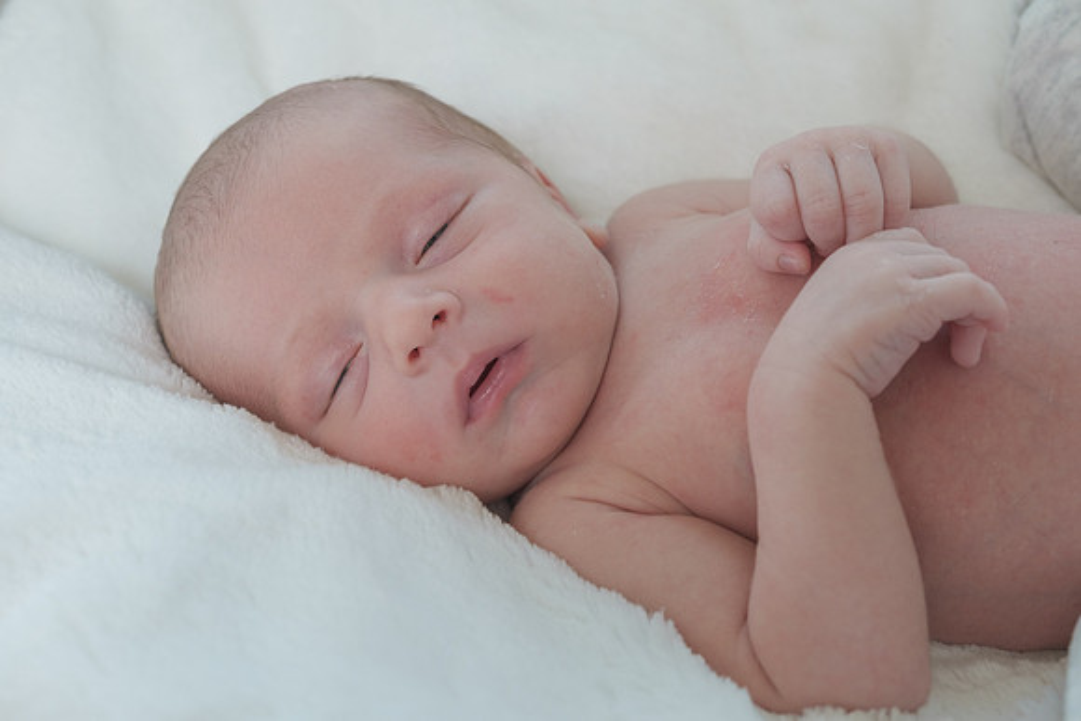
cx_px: 524
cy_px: 371
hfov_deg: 42.0
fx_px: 1408
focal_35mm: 47
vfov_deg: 28.7
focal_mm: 28.3
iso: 800
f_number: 4
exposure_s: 1/160
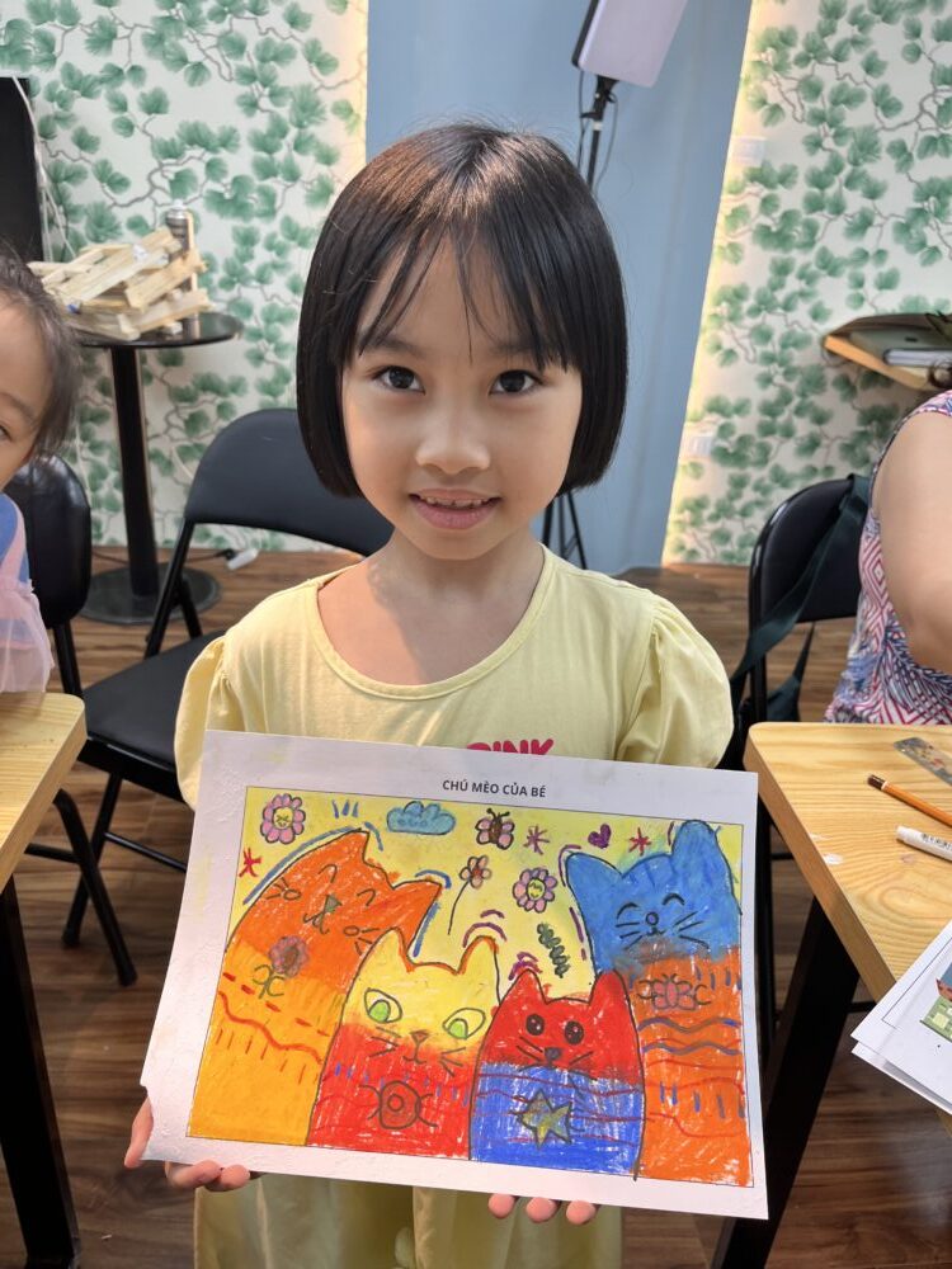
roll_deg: -3.7
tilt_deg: -26.9
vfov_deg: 67.3
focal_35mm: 26
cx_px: 476
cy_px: 634
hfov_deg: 53.1
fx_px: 953
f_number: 1.6
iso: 40
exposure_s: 1/100
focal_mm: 5.1
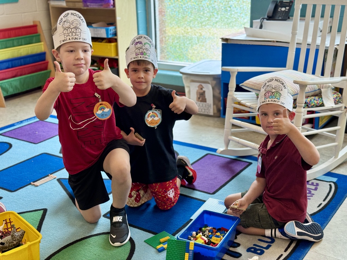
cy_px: 130
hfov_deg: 39.7
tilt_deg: -17.4
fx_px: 481
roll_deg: +2.3
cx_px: 174
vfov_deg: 30.3
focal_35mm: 48
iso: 64
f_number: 1.78
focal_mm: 6.76
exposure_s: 1/120
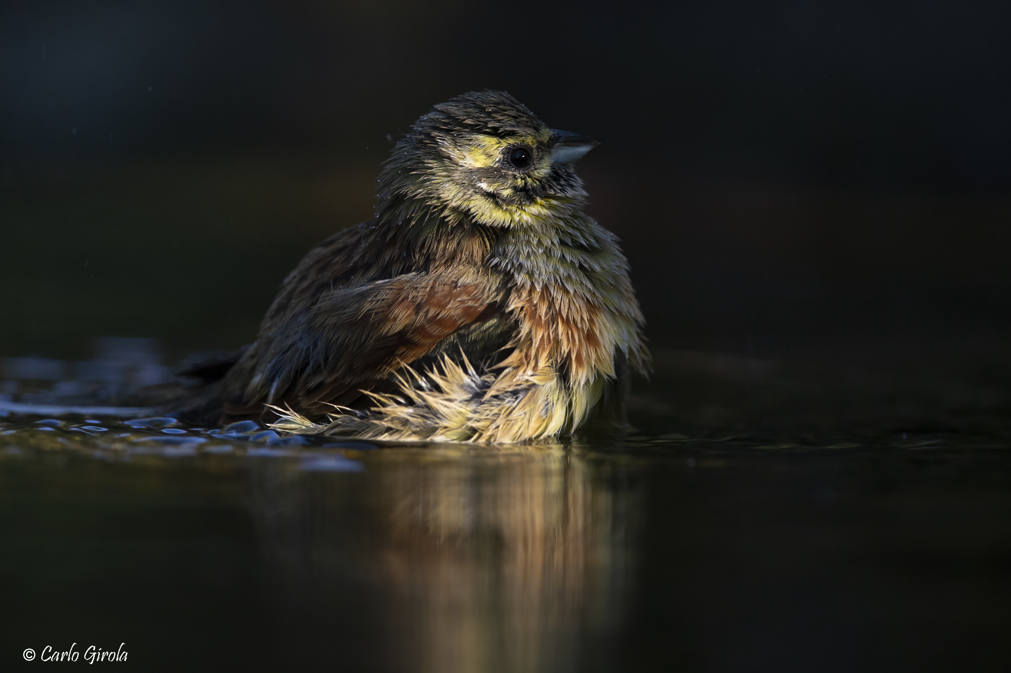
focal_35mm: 850
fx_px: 23855
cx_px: 506
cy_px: 336
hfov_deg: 2.4
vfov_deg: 1.6
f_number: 5.6
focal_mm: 850
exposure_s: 1/400
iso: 2500
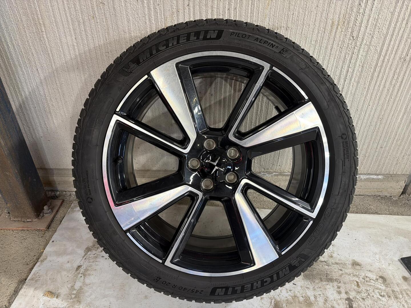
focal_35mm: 24
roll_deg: -1.0
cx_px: 206
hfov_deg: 71.6
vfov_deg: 56.8
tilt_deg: -34.6
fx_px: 285
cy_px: 154
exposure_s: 1/100
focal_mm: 6.76
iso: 200
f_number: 1.78
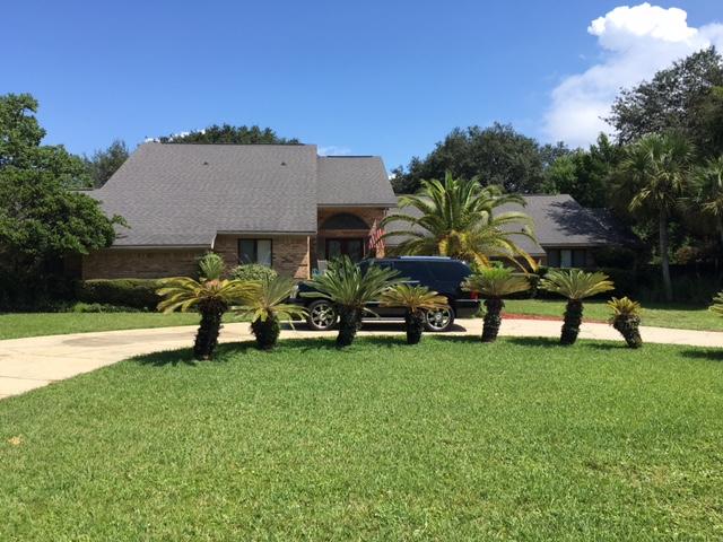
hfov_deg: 61.7
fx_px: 606
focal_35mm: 29
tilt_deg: +1.6
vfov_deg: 48.2
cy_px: 271
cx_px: 362
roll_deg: +0.0
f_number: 2.2
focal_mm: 4.15
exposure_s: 1/1148
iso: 25
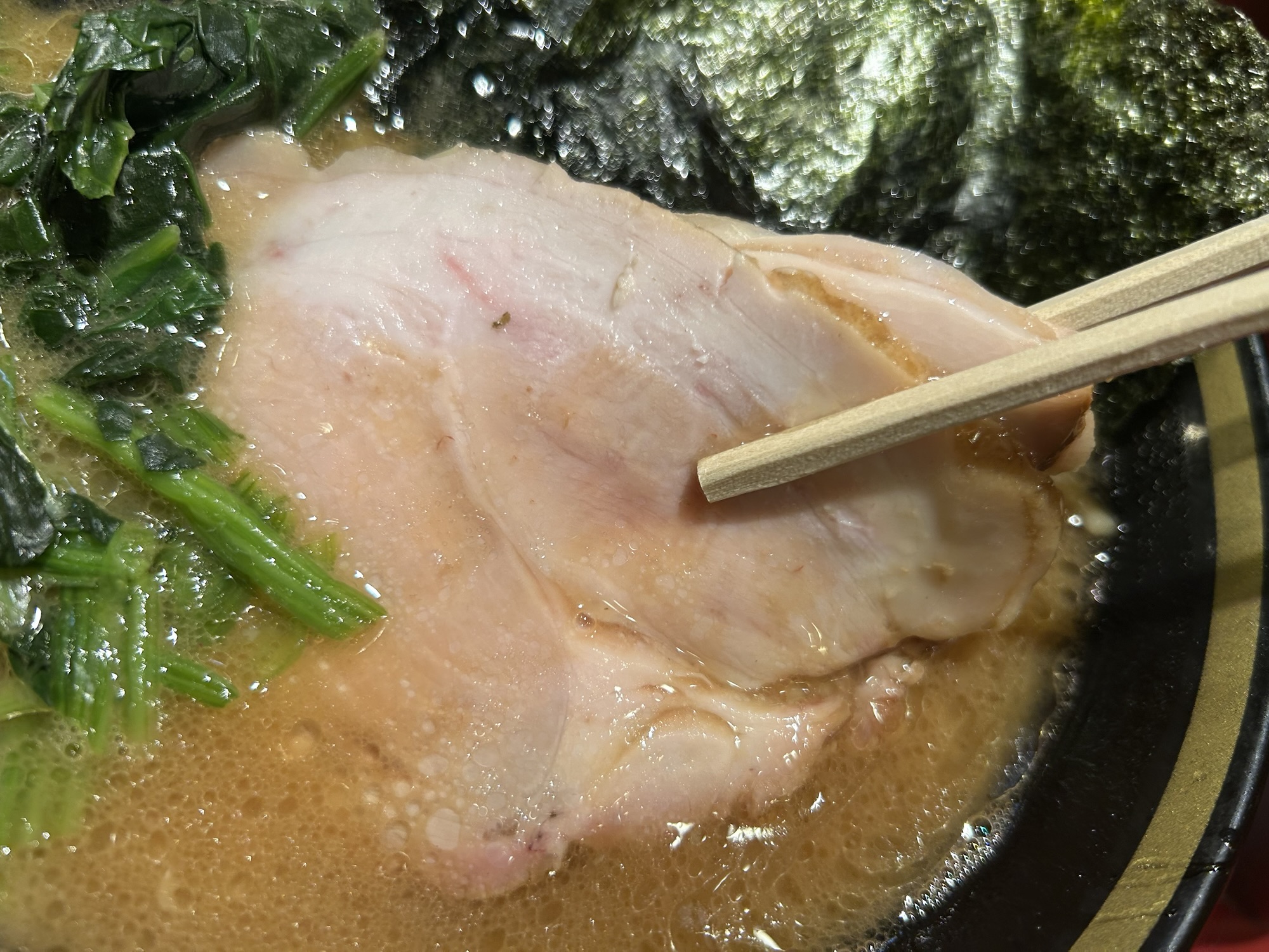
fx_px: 953
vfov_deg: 53.1
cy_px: 476
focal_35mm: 26
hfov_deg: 67.3
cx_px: 634
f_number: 1.5
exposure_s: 1/181
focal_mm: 5.7
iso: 40
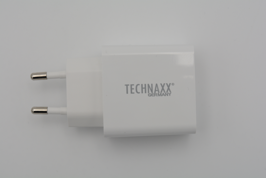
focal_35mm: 82
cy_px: 89
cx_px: 133
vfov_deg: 16.6
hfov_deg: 24.6
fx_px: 610
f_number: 9
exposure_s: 1/50
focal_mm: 55
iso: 200
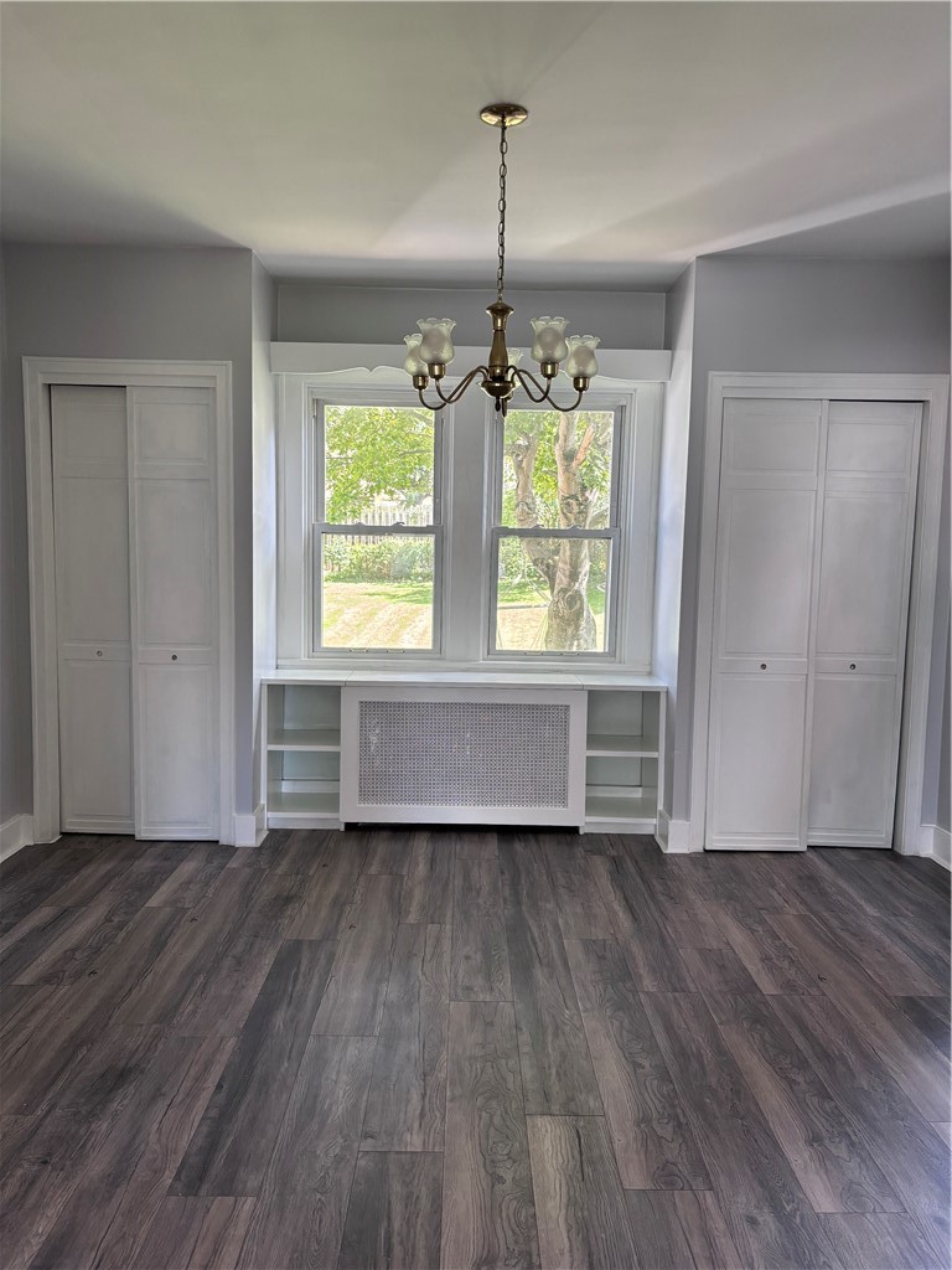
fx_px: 953
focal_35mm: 26
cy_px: 635
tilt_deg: -5.9
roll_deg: -1.6
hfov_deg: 53.1
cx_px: 476
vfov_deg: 67.3
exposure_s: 1/96
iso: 125
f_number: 1.6
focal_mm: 5.96
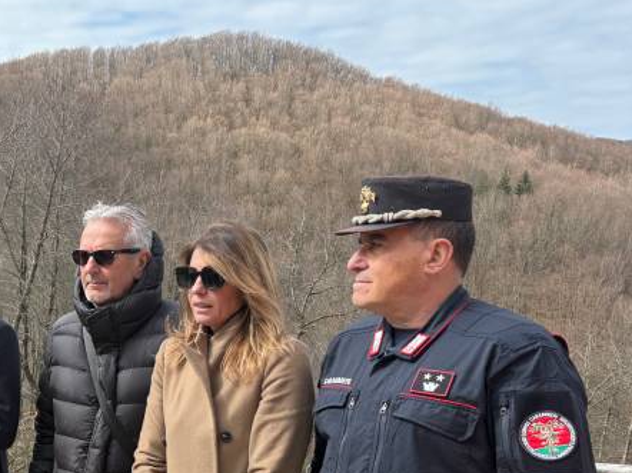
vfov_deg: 27.0
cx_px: 21
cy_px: 379
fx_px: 967
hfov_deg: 33.5
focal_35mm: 53
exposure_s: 1/1550
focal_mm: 5.96
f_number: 1.6
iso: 64
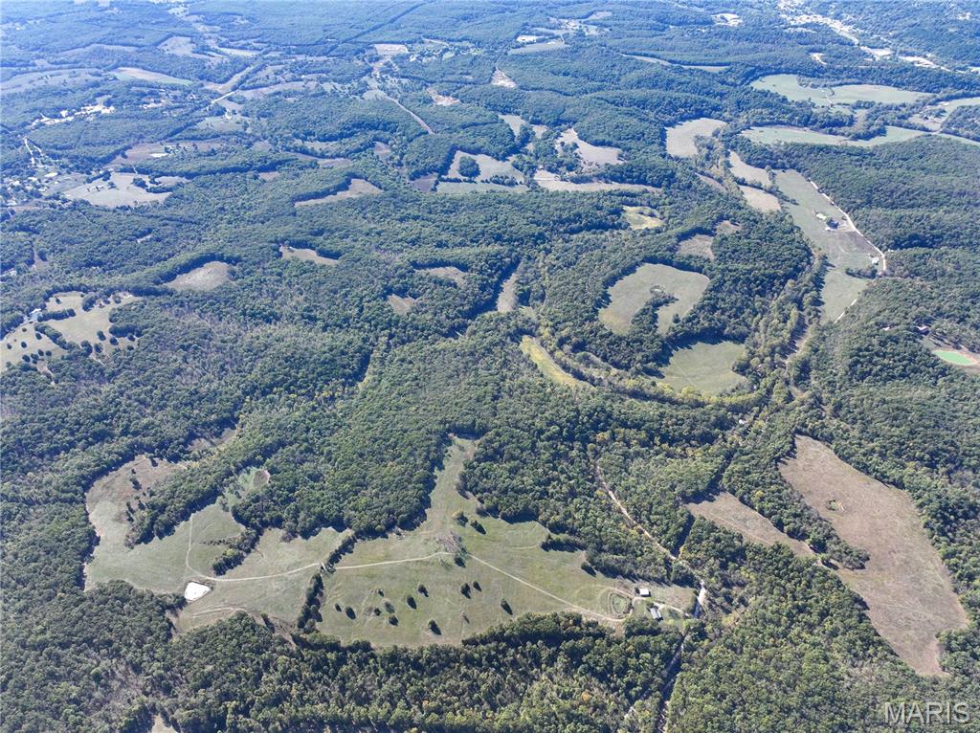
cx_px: 490
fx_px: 679
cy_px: 366
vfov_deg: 56.7
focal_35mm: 24
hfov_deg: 71.6
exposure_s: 1/1000
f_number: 2.8
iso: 100
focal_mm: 12.29
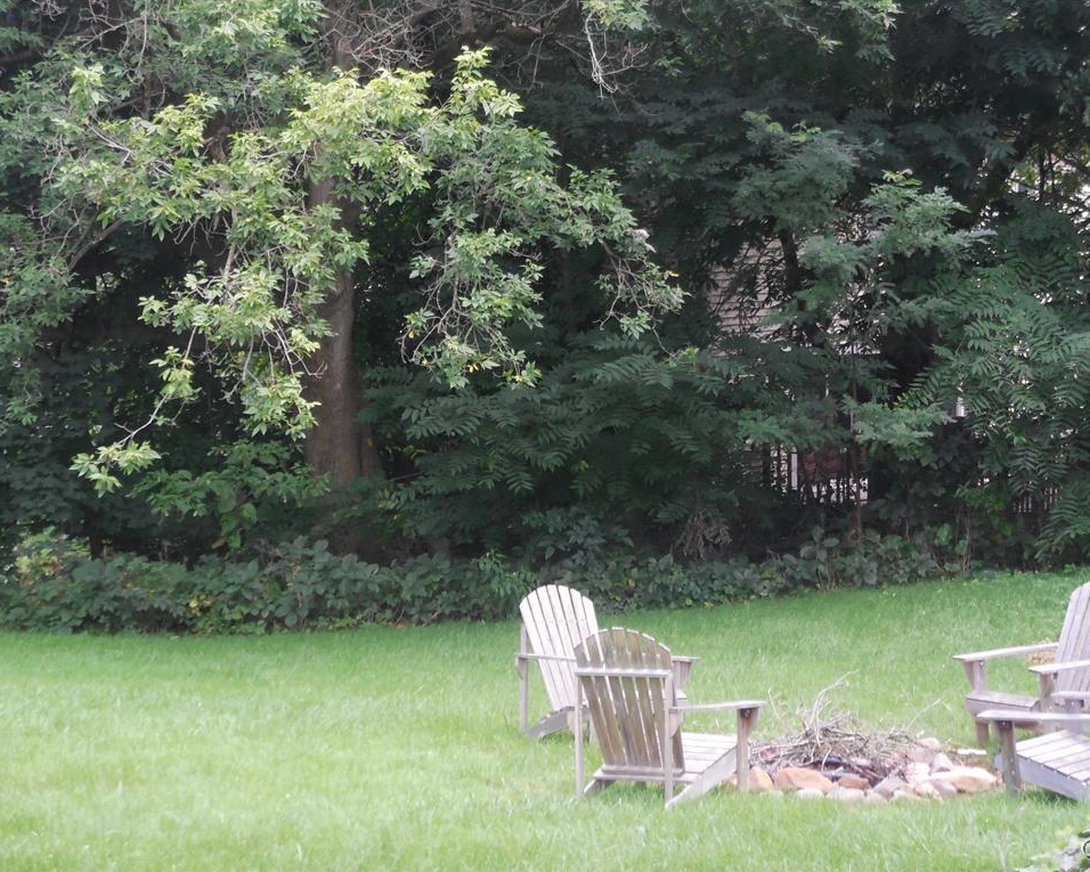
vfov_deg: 13.5
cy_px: 435
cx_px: 569
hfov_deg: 16.9
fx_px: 3678
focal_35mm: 114
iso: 400
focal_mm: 19.4
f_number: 4.8
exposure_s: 1/100
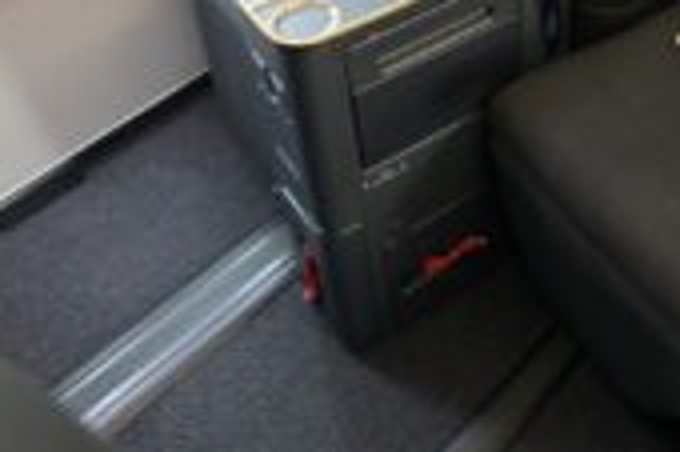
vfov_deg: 23.9
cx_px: 576
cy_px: -36
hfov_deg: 35.9
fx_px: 1000
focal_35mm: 53
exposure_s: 1/61
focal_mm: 6.86
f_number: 1.78
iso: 125
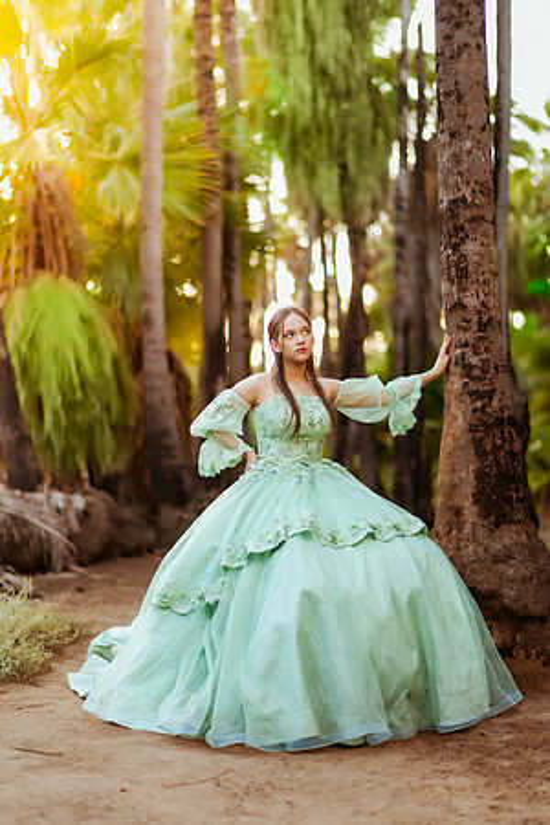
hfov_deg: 23.4
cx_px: 275
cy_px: 412
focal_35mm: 58
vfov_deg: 34.5
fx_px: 1329
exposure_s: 1/500
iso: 400
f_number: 1.4
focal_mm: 58
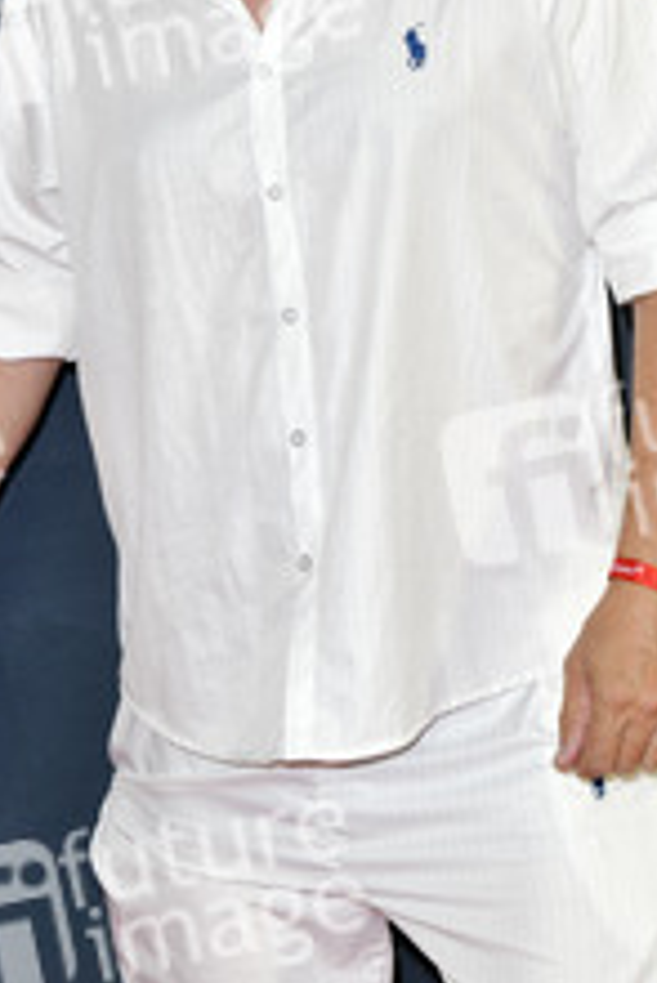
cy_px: 237
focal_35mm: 127
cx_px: 264
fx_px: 3471
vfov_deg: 16.0
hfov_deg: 10.8
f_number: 7.1
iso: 640
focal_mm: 70
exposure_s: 1/250
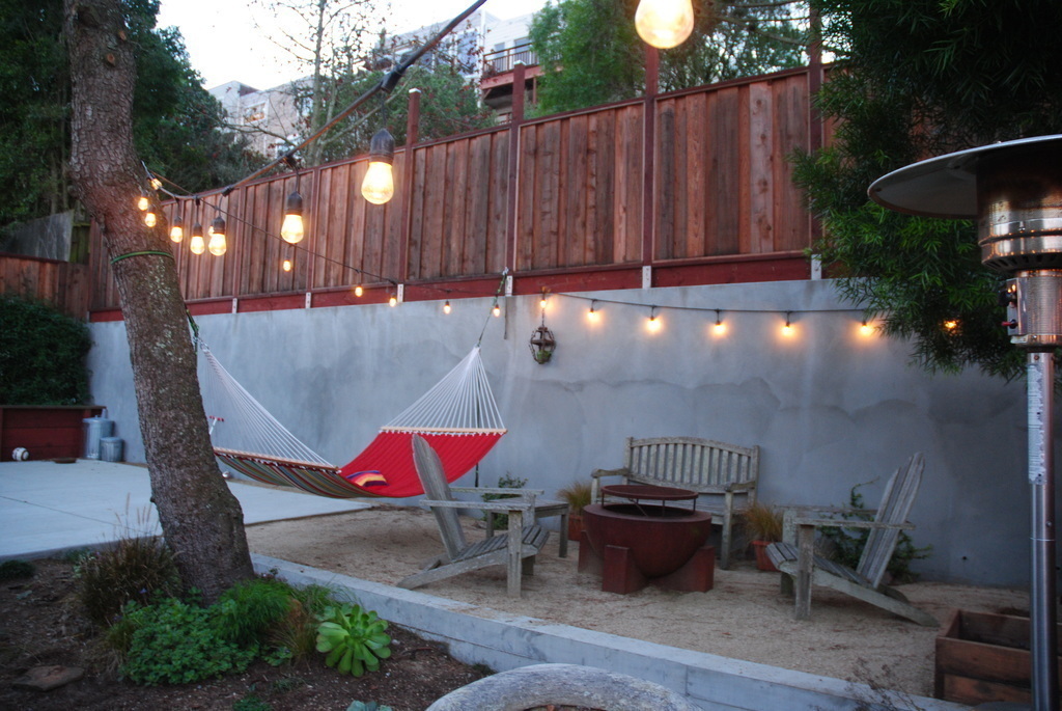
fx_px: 797
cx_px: 531
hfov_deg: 67.3
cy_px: 356
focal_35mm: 27
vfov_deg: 48.0
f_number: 3.5
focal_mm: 18
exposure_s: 1/15
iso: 400
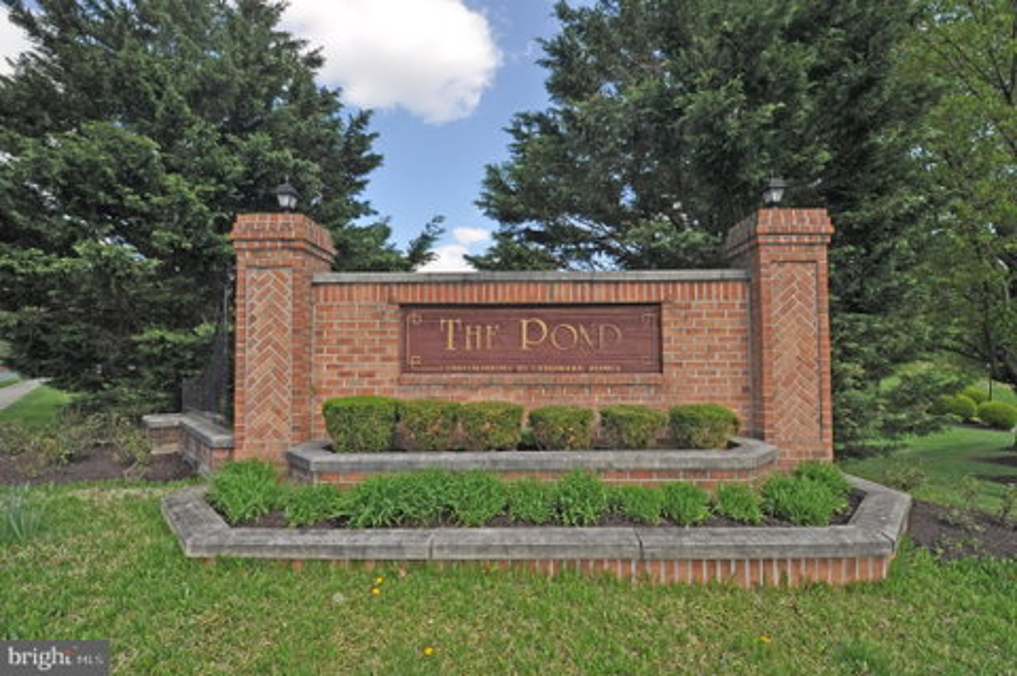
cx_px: 508
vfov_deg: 77.2
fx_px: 423
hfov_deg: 100.4
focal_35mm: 15
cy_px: 338
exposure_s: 1/250
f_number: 7.1
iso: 200
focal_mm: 10
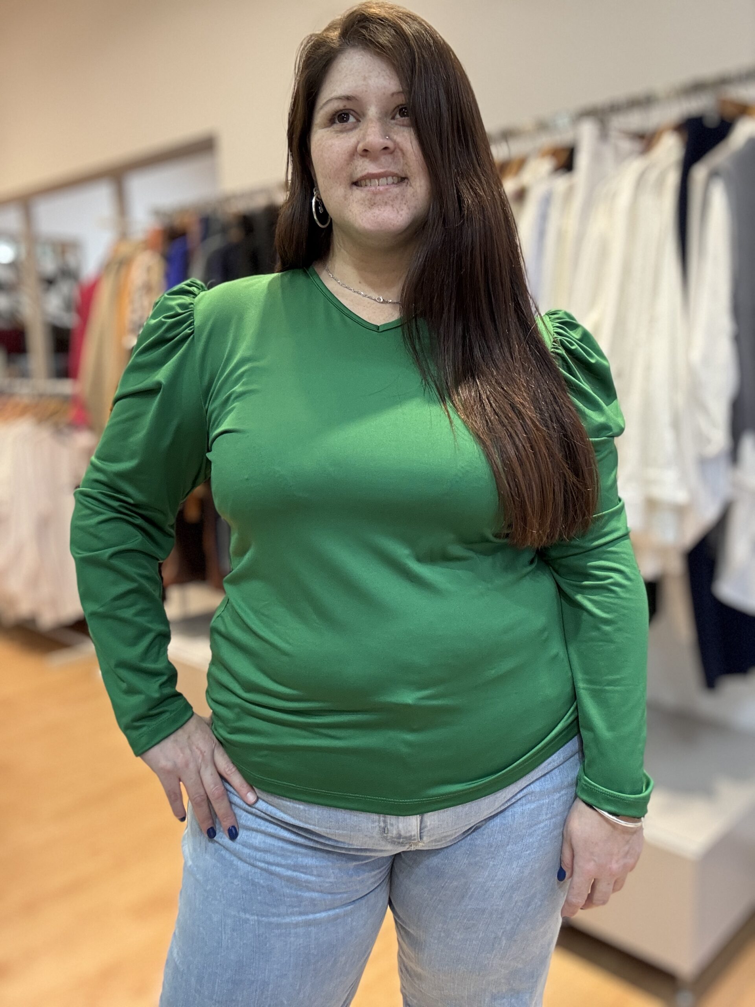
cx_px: 378
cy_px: 504
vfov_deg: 60.0
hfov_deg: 46.8
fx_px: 872
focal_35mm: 30
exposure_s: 1/50
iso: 160
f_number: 1.9
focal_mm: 2.69
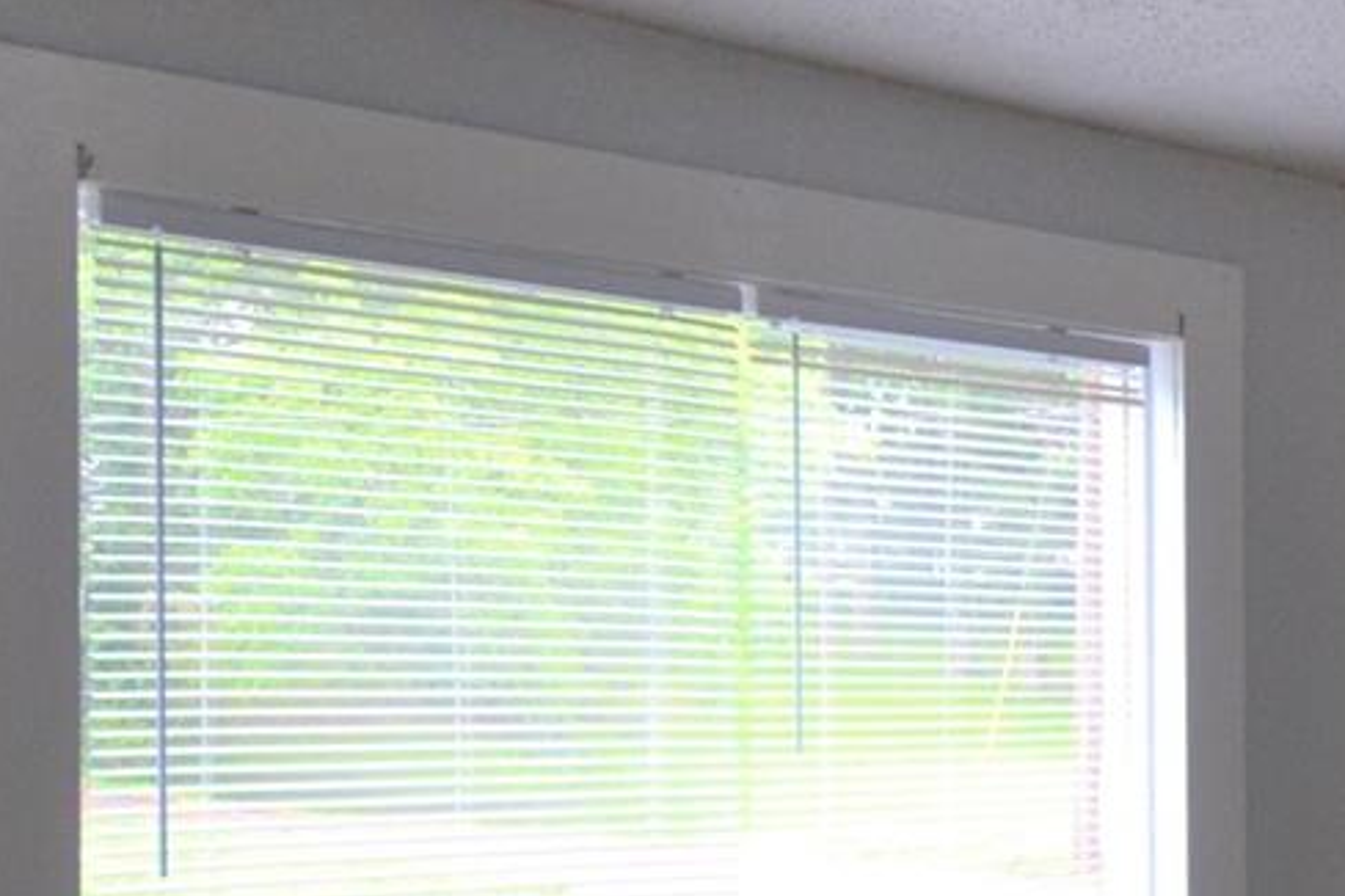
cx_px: 1378
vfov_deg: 21.2
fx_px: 2353
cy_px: 773
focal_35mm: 63
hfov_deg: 29.6
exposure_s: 1/60
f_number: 3.5
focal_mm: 10
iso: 500
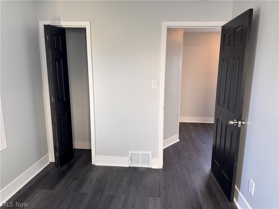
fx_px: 193
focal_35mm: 24
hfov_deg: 71.6
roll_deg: -0.6
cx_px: 140
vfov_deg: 56.8
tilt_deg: -10.3
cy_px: 104
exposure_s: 1/120
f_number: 1.78
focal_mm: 6.76
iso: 100
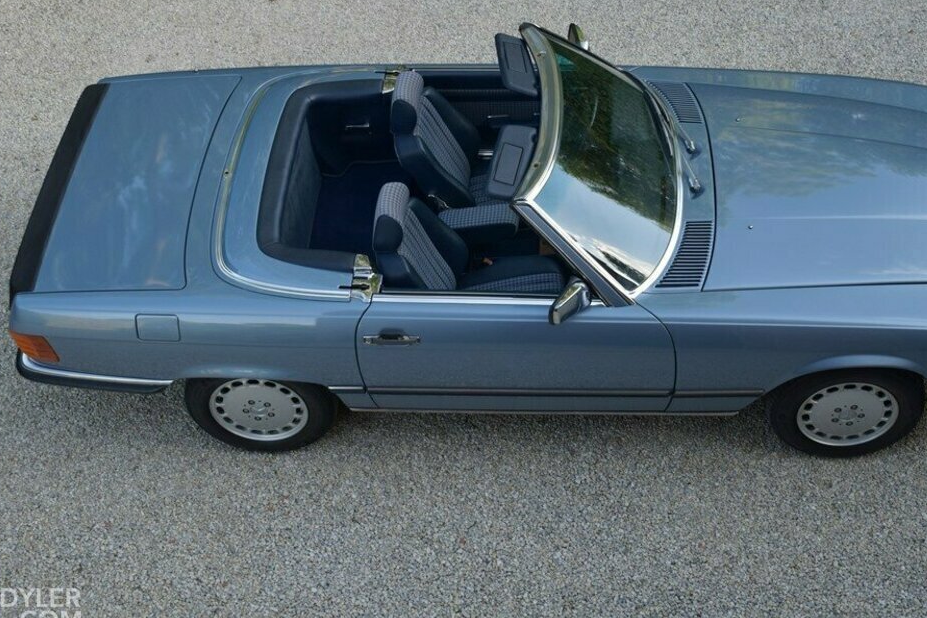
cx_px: 521
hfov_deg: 43.8
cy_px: 250
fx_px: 1150
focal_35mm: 45
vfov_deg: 30.0
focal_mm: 23
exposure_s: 1/125
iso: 220
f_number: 3.8
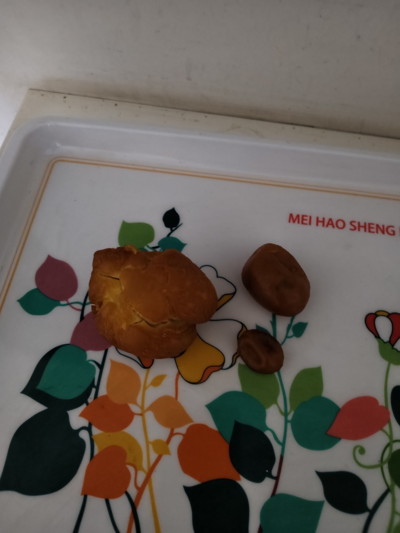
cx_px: 204
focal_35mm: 24
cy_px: 270
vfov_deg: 71.6
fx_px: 370
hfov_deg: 56.8
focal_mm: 5.56
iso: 3638
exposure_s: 1/14.3
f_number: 1.88
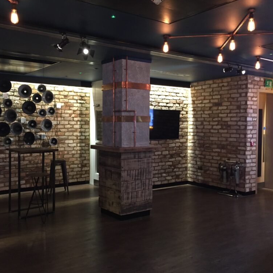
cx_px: 113
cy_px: 136
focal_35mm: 35
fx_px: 312
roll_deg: -0.1
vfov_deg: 47.2
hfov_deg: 47.0
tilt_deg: -1.3
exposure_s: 1/20
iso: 250
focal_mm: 4.15
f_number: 2.2
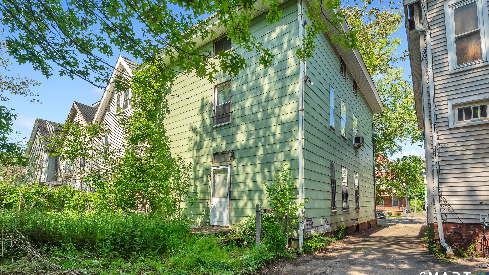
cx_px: 245
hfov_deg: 95.9
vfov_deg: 63.7
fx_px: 220
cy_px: 120
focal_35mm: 17
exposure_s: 1/640
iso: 1250
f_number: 7.1
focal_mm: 16
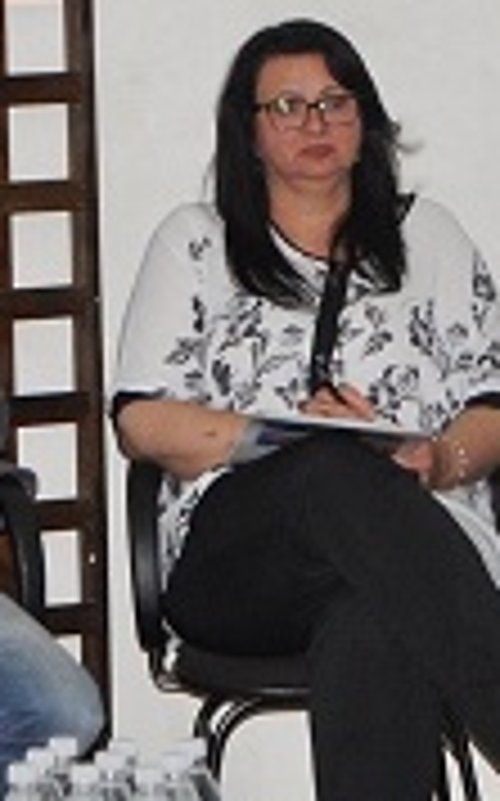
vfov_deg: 13.7
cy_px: 367
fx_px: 3341
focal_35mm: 153
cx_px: 329
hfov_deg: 8.6
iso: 640
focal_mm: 32
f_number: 7.1
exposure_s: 1/125
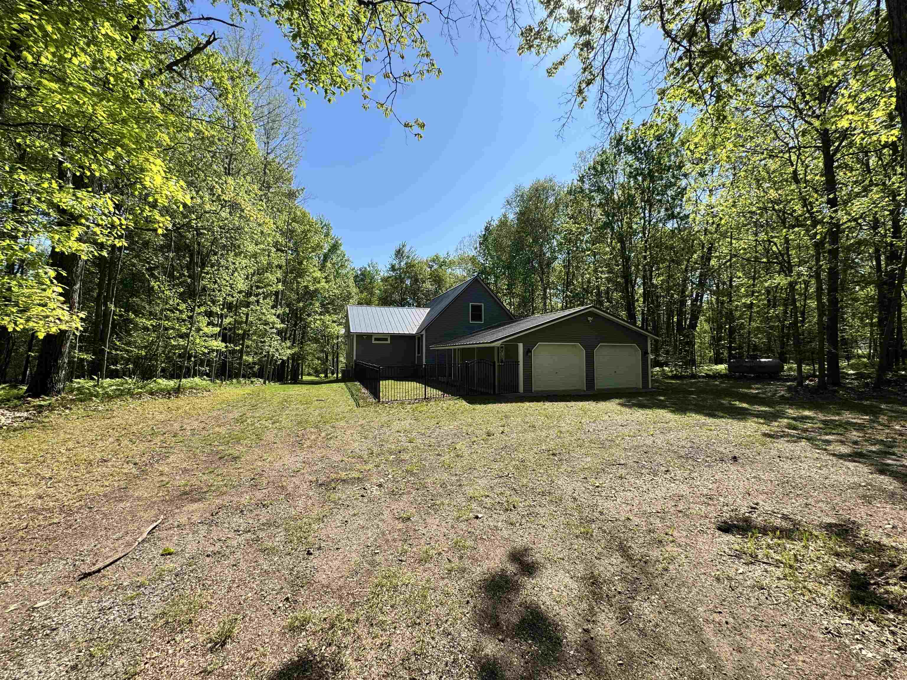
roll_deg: -0.8
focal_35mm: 14
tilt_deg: +2.7
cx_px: 454
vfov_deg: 85.7
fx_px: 367
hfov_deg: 102.1
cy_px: 340
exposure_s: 1/1160
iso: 50
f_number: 2.2
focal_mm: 2.22
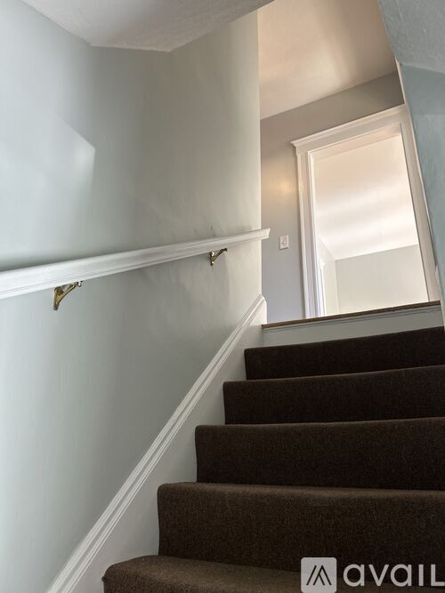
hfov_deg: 53.0
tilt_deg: +20.8
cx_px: 222
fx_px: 446
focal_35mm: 26
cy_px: 296
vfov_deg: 67.3
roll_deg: -1.1
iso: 64
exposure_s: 1/121
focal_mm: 5.7
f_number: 1.5
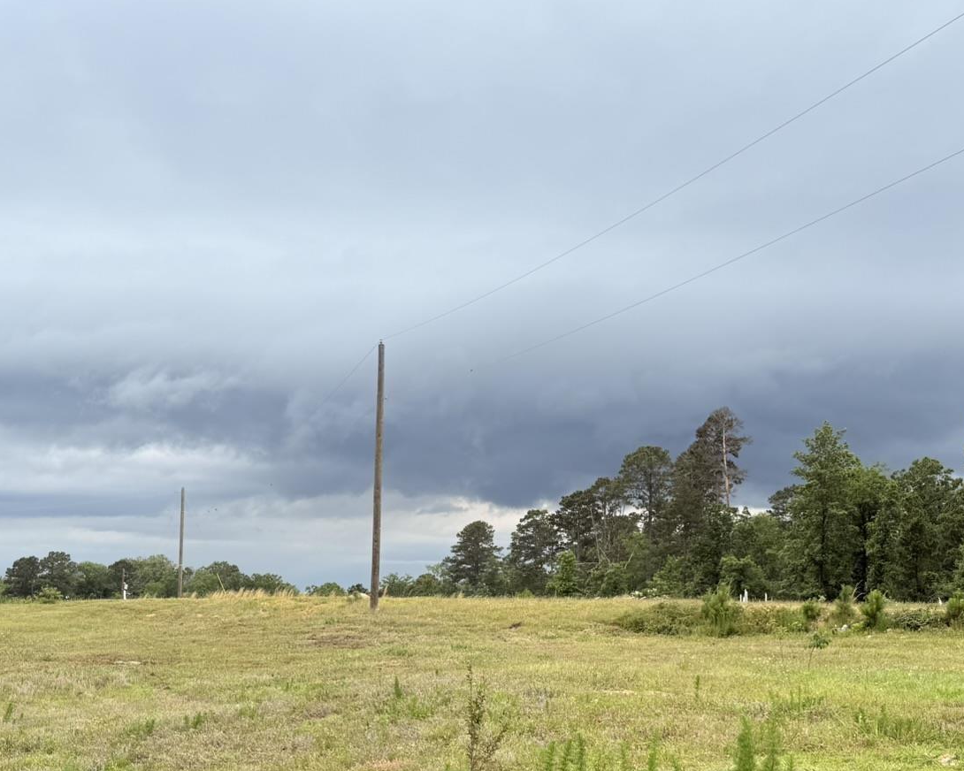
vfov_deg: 33.7
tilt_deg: +2.8
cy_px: 546
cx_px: 549
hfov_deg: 41.9
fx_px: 1255
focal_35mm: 44
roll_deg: -1.9
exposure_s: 1/2370
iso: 80
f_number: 1.78
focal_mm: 6.76
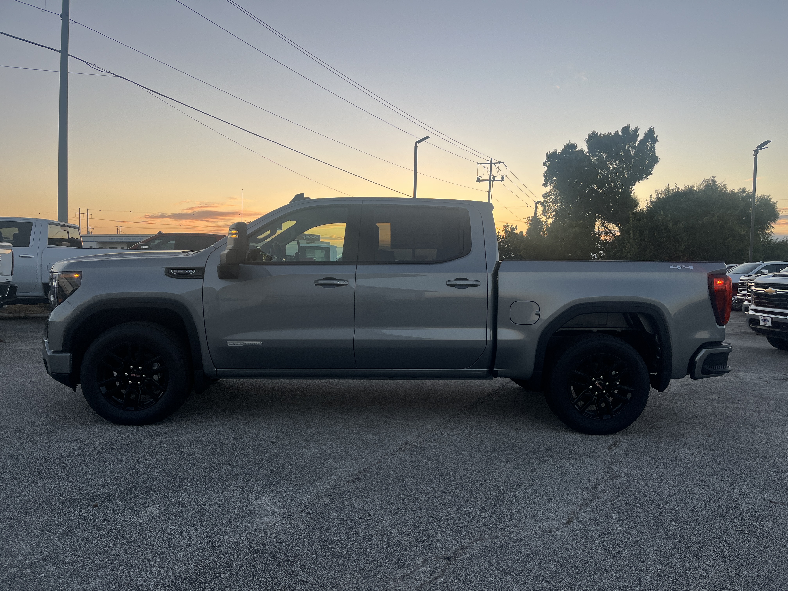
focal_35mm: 26
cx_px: 394
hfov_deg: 67.3
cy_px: 296
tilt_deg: -3.0
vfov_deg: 53.1
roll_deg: -1.2
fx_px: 592
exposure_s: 1/621
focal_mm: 5.1
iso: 50
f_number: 1.6
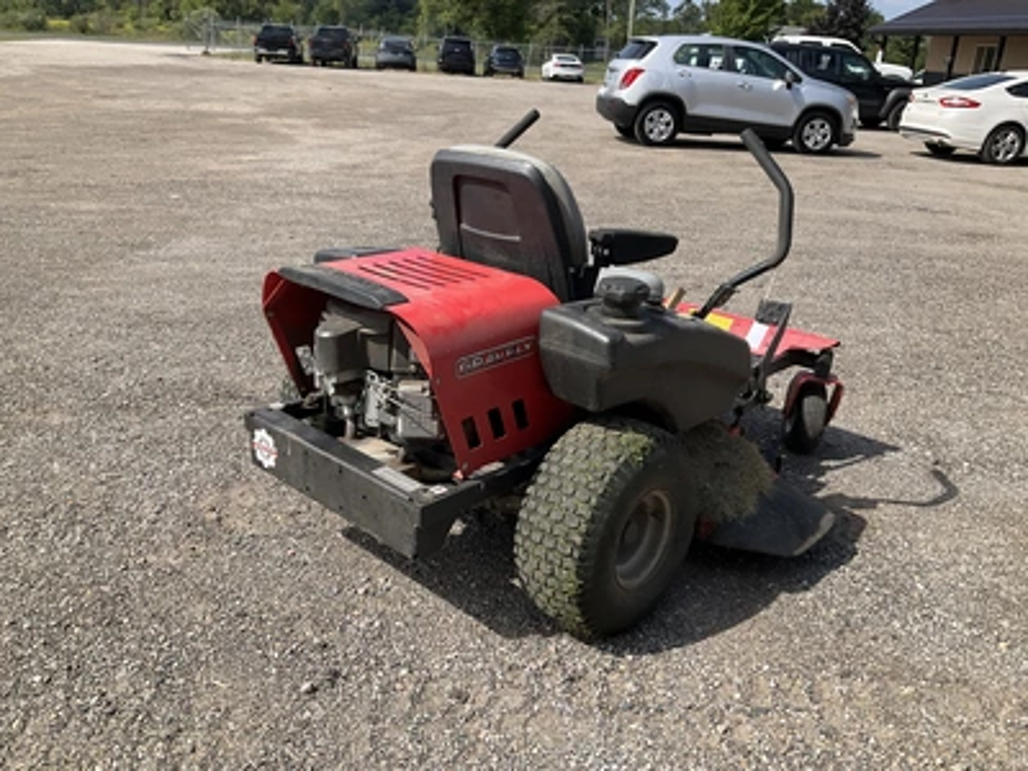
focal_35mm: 29
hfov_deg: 61.7
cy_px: 386
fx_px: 861
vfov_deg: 48.2
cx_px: 514
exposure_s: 1/1534
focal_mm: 3
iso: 25
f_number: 1.8
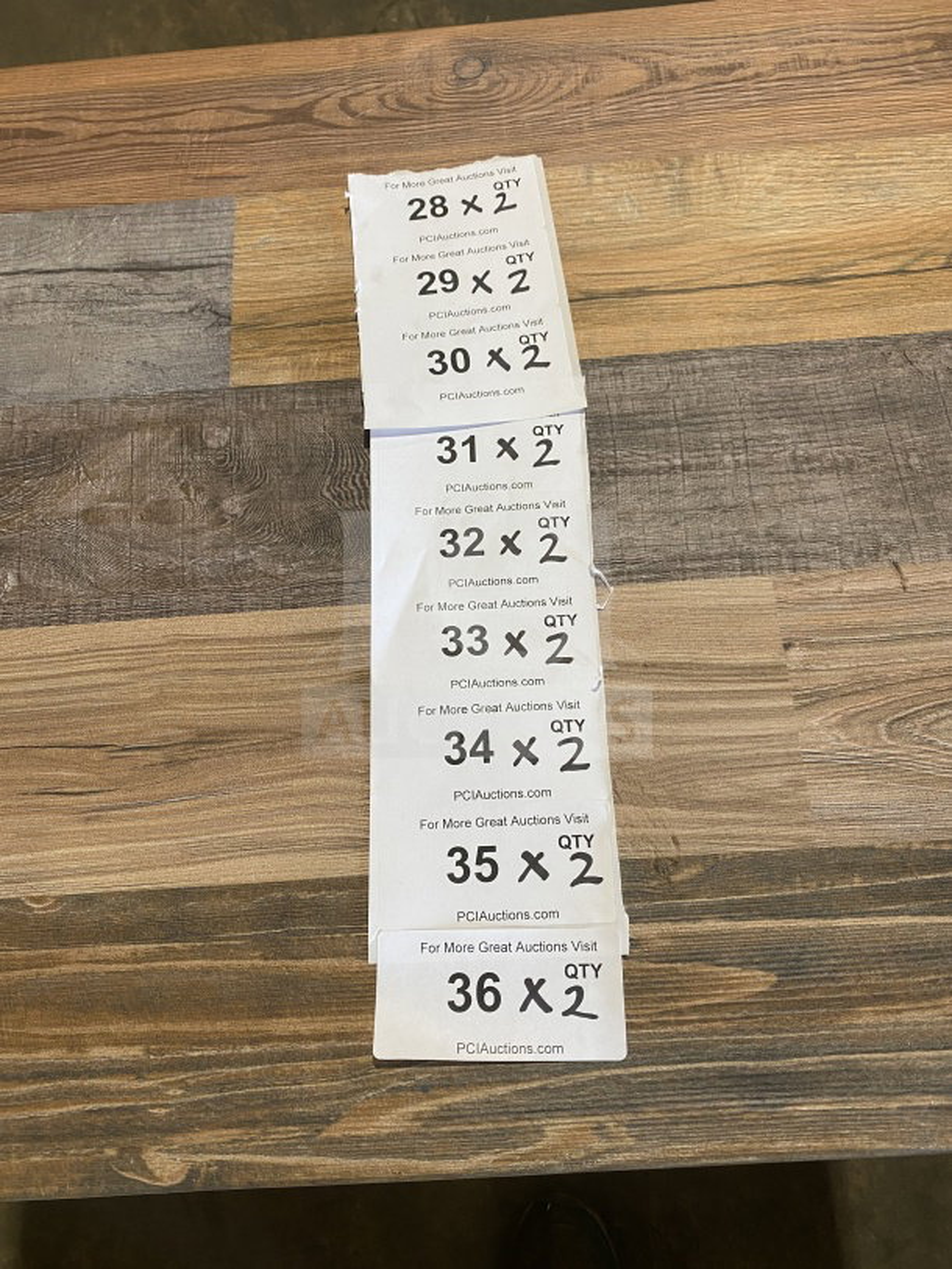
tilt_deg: -72.3
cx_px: 476
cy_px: 634
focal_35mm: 26
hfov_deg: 53.1
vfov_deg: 67.3
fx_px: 953
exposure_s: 1/63
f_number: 1.8
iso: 125
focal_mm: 4.25
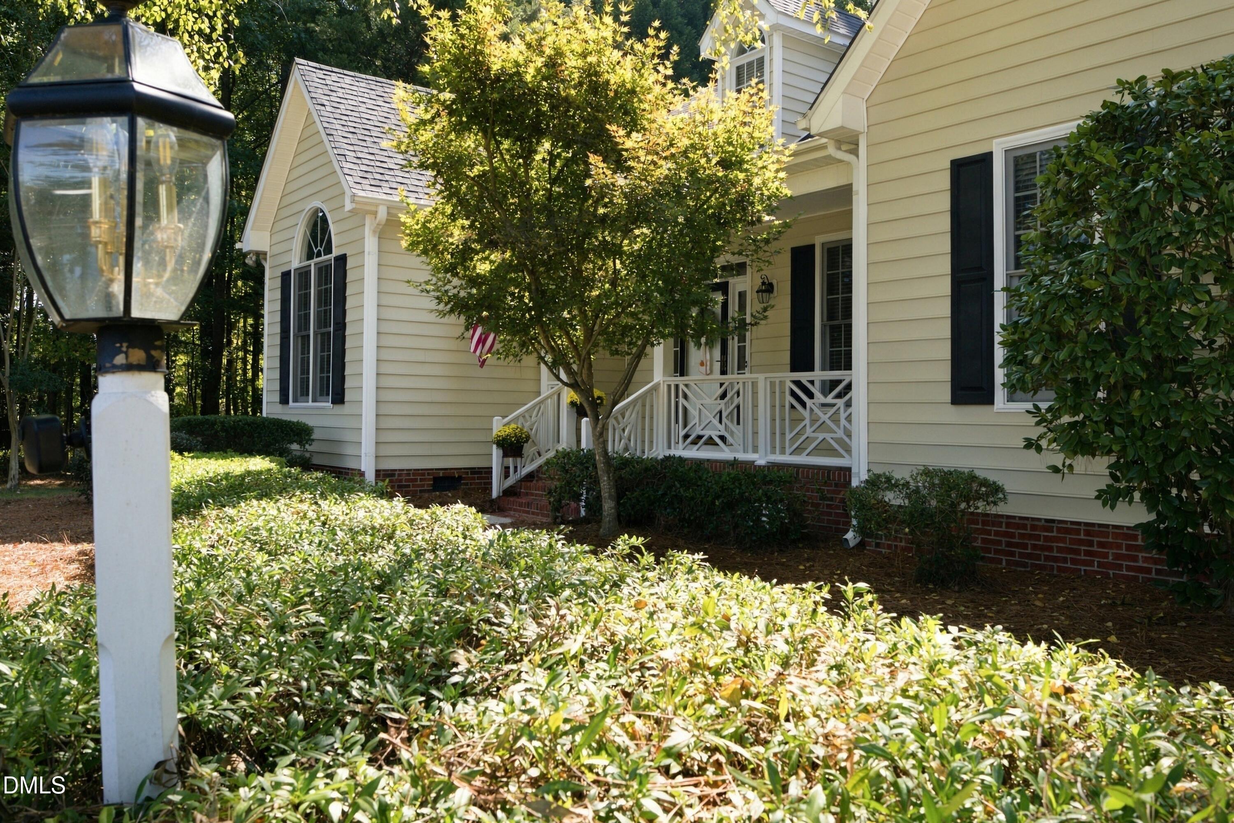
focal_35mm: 29
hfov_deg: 63.7
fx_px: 994
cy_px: 412
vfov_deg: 45.0
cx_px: 617
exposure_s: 1/160
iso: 400
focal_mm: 19.4
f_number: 8
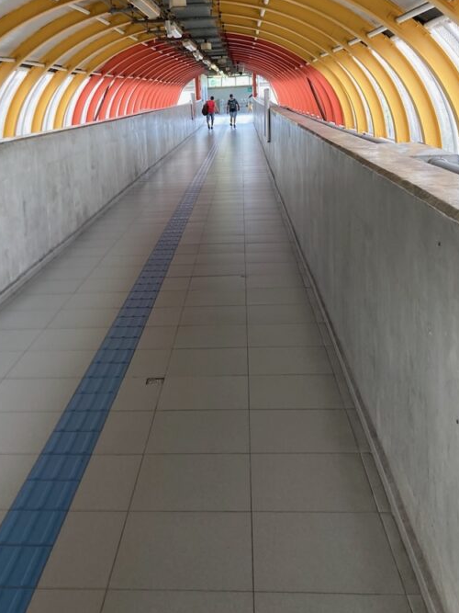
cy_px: 174
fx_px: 760
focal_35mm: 43
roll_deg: +2.8
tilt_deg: -3.9
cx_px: 163
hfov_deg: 33.4
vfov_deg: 42.8
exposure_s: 1/60
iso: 64
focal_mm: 3.99
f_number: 1.8
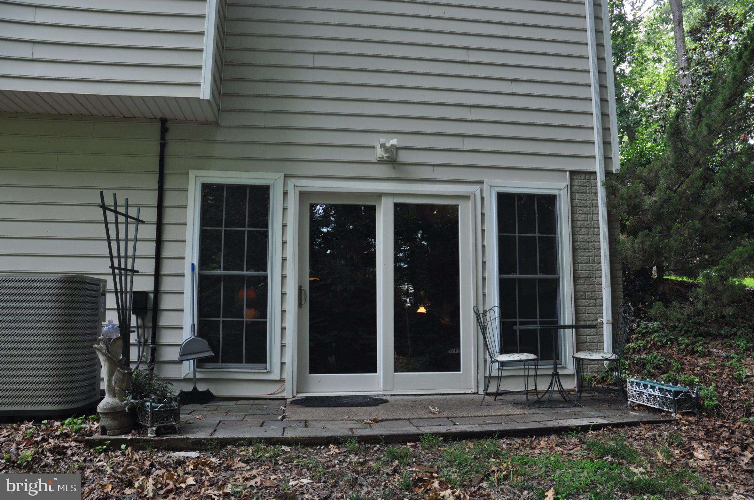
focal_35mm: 27
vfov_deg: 47.8
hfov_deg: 67.4
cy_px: 250
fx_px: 565
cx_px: 377
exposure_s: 1/125
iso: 200
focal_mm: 18
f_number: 5.6
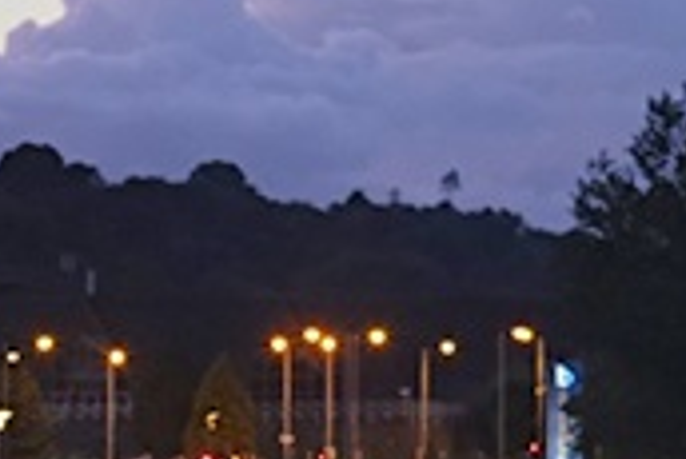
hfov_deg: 7.1
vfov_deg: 4.7
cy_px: 1014
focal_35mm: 286
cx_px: -124
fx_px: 5454
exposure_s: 1/120
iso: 3200
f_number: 2.8
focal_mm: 35
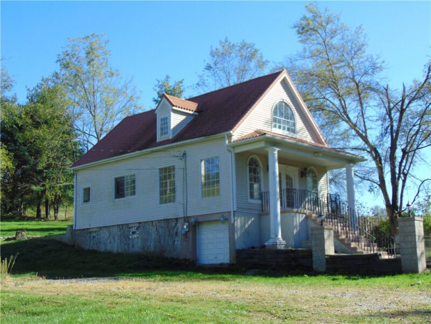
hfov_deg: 38.2
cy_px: 162
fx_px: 623
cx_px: 216
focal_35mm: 50
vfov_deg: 29.1
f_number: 3.5
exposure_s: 1/500
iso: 80
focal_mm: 9
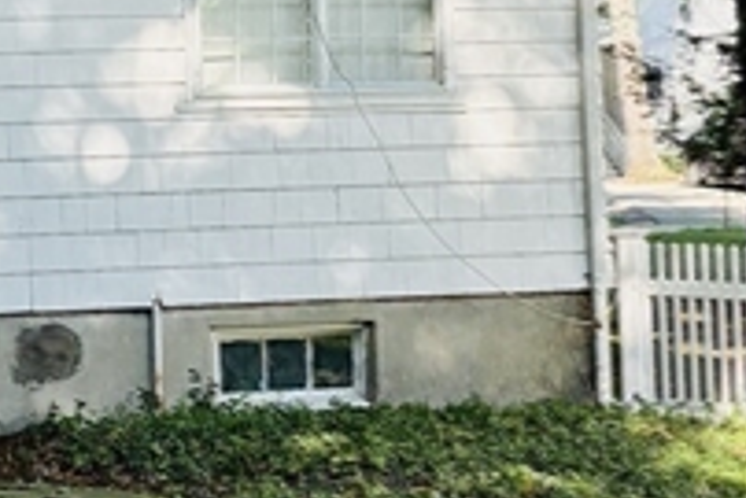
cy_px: -140
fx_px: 2841
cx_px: 222
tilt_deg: +5.4
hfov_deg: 14.9
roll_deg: +1.7
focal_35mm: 137
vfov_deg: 9.8
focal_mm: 5.96
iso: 64
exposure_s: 1/1032
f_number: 1.6
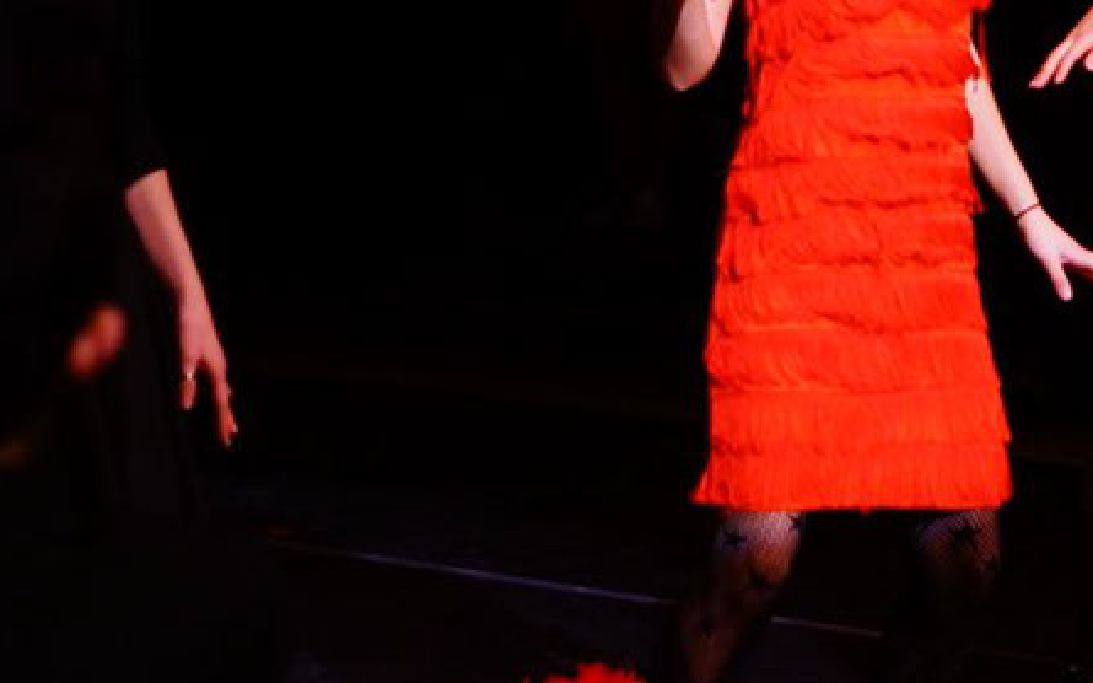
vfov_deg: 6.1
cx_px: 906
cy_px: -220
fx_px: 6344
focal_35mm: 213
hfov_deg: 9.8
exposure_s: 1/640
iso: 800
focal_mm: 50
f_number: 1.8
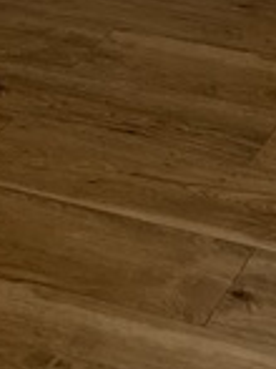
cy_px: -383
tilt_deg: -11.2
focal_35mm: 118
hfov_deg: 12.1
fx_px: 1256
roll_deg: +1.2
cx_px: 391
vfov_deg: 13.9
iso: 250
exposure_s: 1/60
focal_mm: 4.25
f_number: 1.8
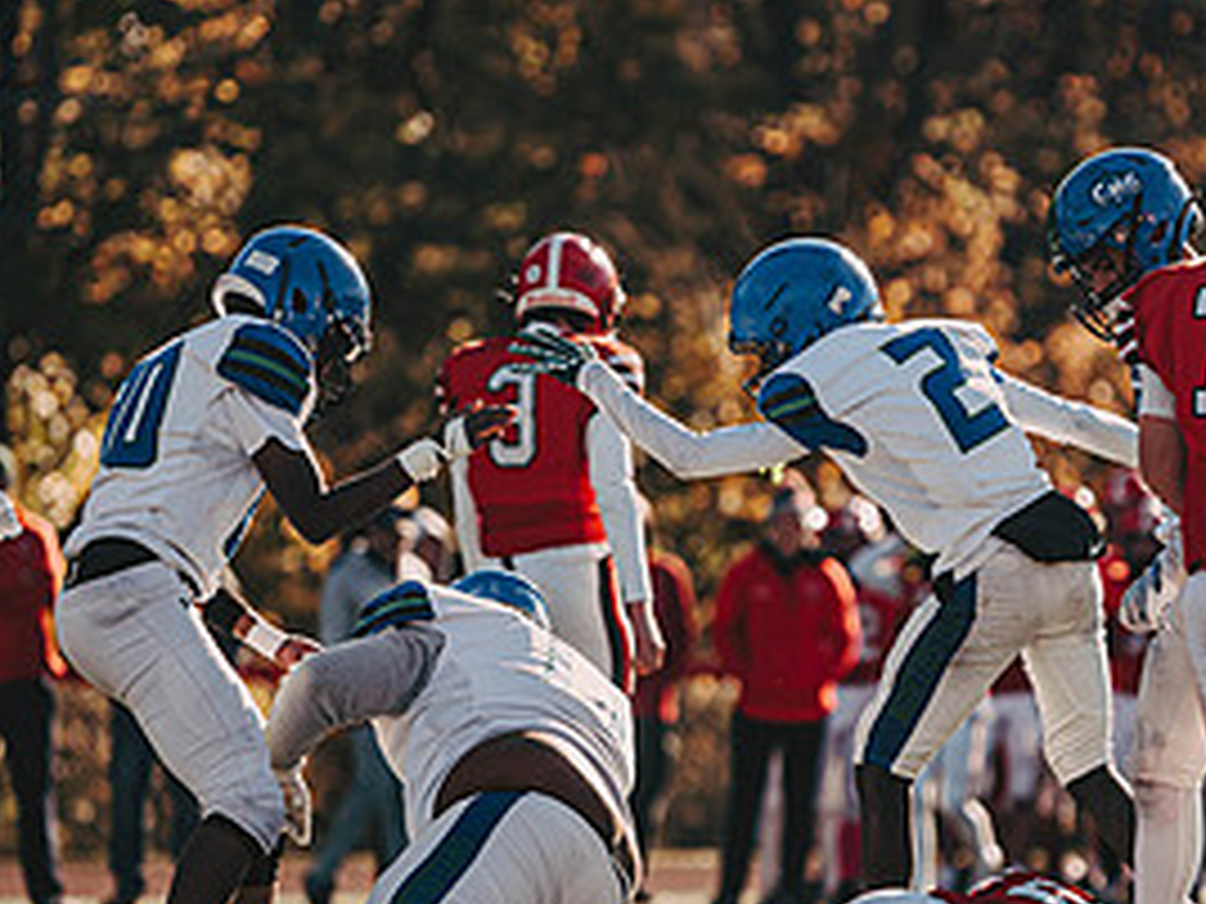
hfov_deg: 4.8
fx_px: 14493
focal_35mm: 416
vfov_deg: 3.6
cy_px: 618
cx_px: 756
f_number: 3.2
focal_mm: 200
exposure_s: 1/2000
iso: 250
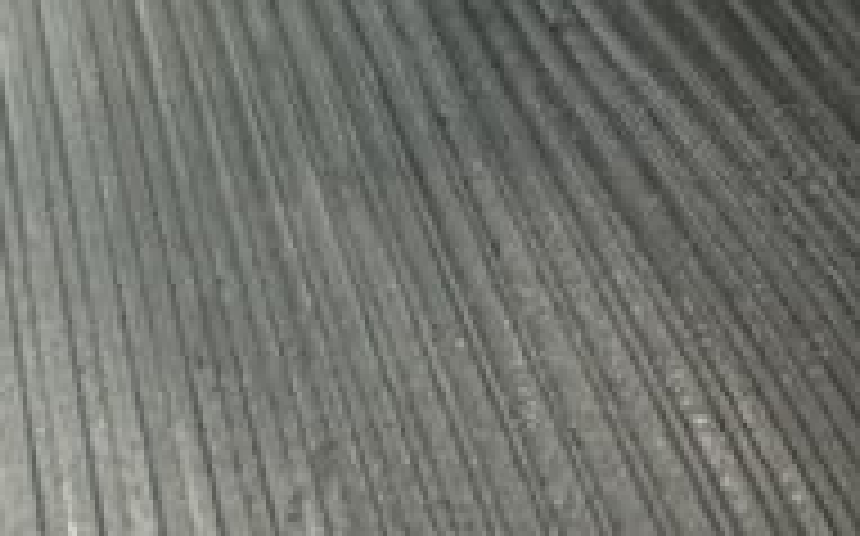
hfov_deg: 25.9
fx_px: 1639
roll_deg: -0.6
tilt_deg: -31.3
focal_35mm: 70
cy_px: -430
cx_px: -207
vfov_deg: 15.8
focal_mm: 2.22
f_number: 2.2
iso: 2000
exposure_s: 1/20
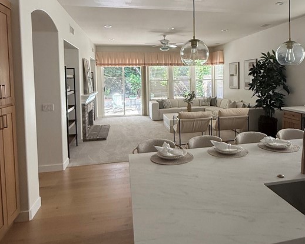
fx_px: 244
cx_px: 183
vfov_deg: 52.6
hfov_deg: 63.5
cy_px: 90
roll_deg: +1.1
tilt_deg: -3.3
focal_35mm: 27
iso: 160
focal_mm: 2.22
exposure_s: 1/99
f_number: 2.2
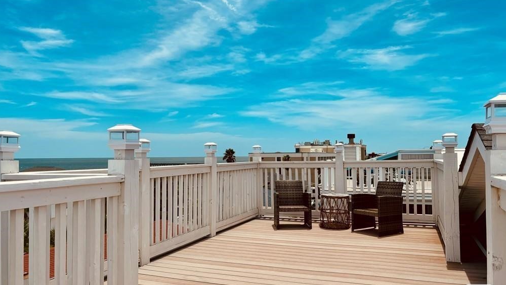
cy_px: 150
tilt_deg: +1.2
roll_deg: +1.7
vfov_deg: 40.2
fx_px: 389
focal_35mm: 29
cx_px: 251
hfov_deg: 66.1
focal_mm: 5.96
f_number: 1.6
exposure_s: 1/5618
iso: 50
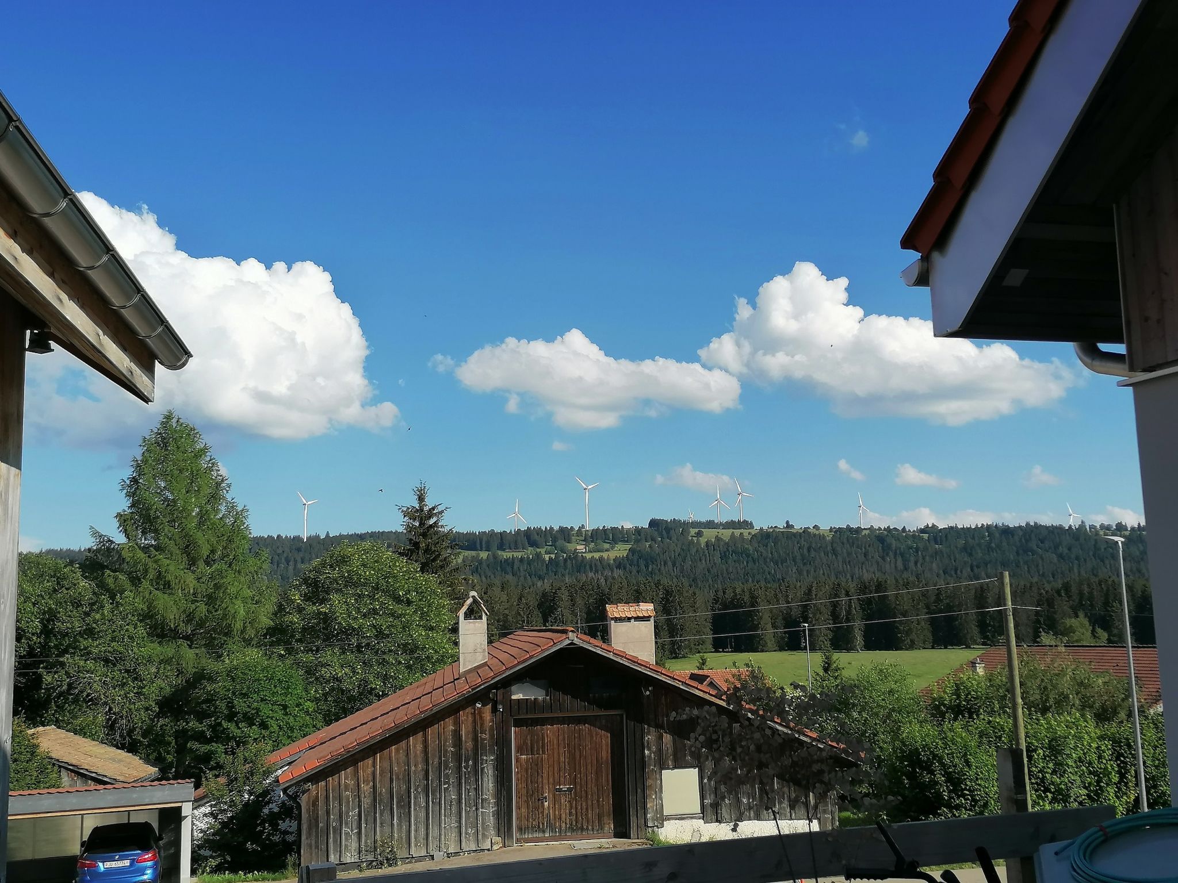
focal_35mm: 39
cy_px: 442
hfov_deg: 47.9
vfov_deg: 36.8
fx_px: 1327
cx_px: 589
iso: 50
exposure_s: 1/1658
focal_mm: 4.75
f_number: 1.8
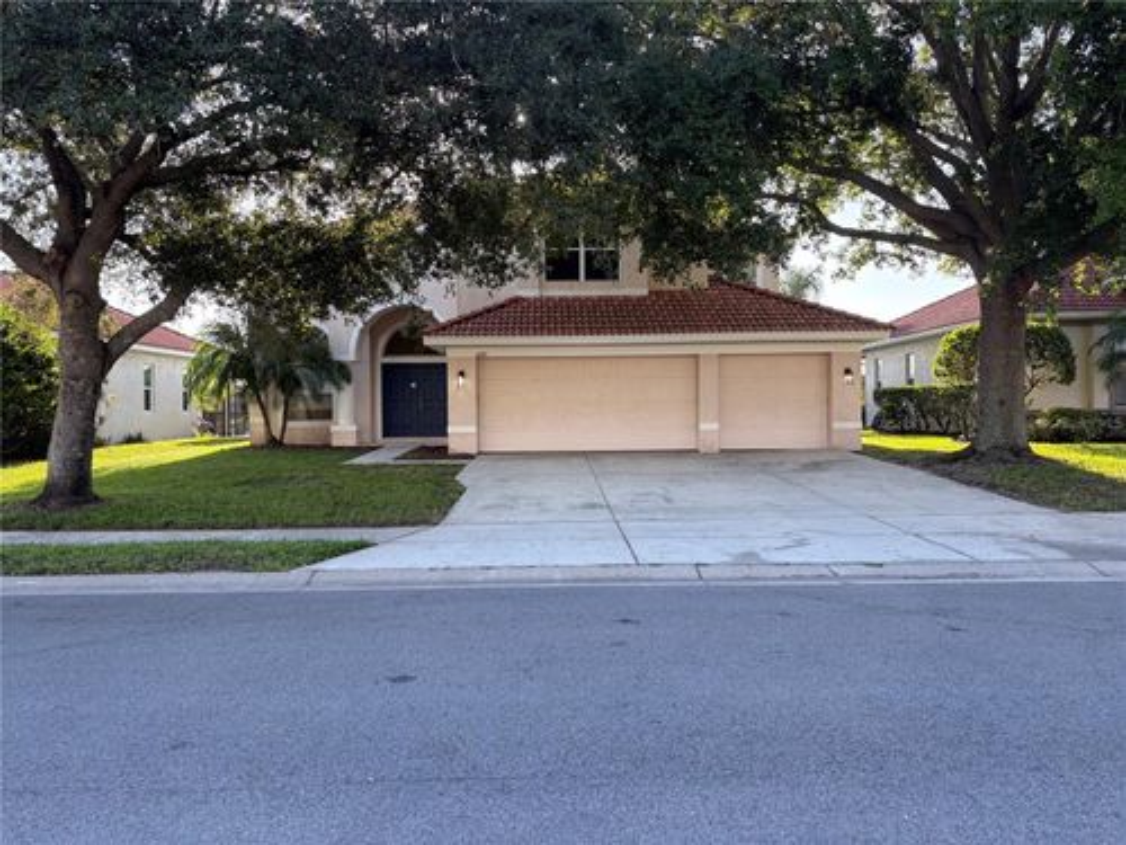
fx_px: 846
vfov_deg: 53.1
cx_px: 563
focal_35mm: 26
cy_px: 422
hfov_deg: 67.3
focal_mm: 5.96
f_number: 1.6
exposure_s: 1/571
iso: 64
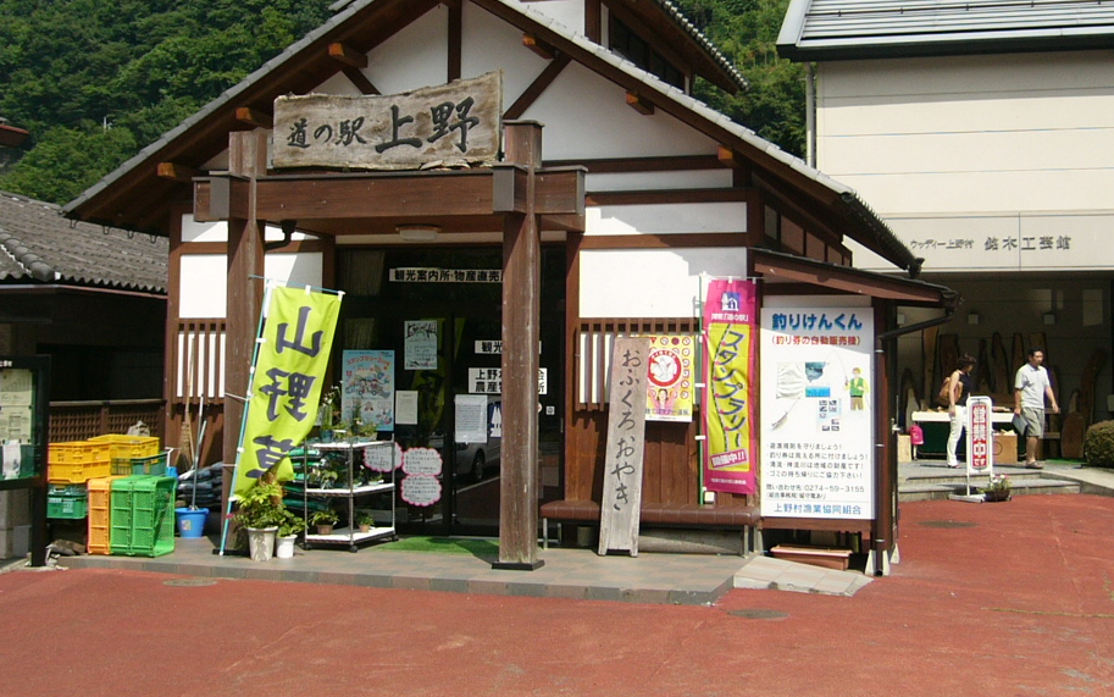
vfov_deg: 24.8
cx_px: 533
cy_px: 256
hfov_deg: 38.9
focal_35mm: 52
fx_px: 1579
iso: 50
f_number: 8
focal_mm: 5.8
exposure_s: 1/125
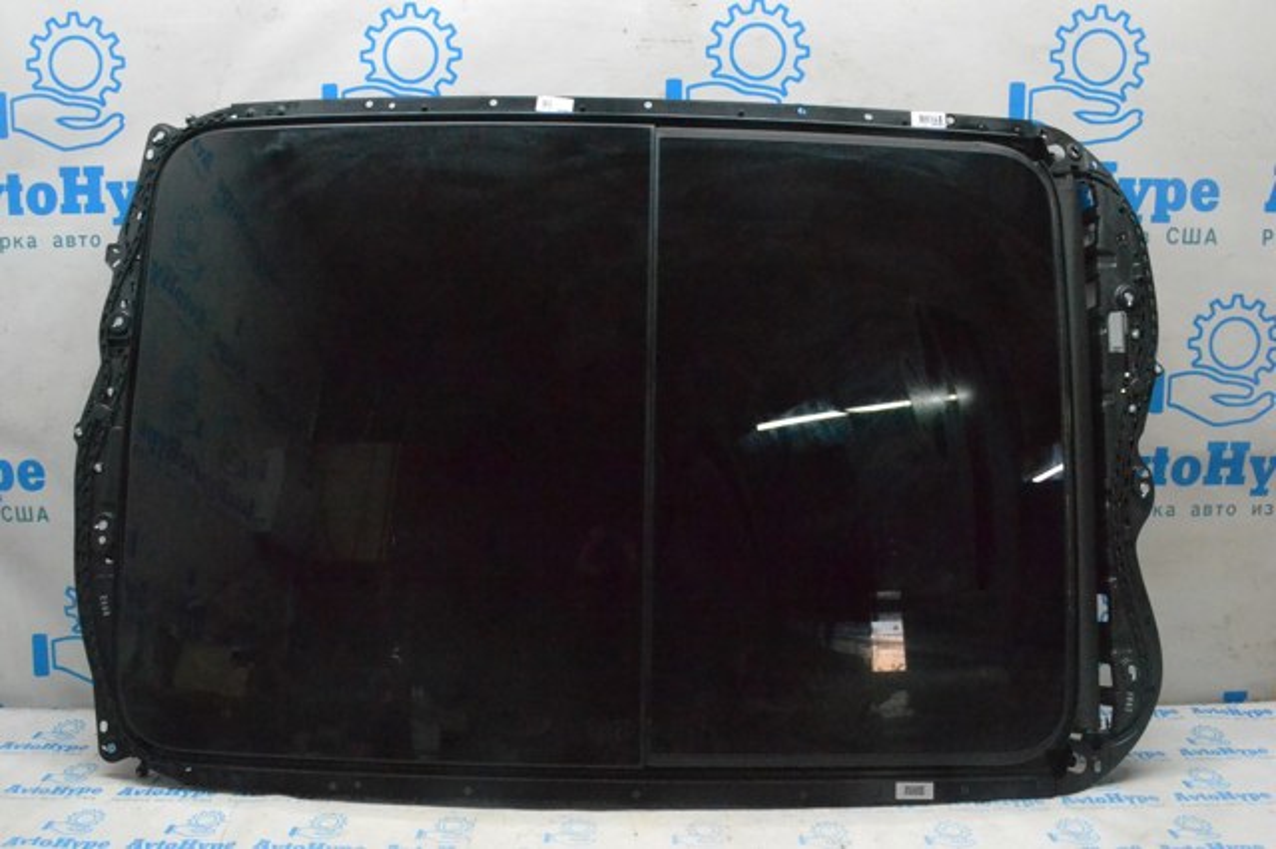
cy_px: 424
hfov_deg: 62.0
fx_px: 1063
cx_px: 638
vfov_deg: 43.6
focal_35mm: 30
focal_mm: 20
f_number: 10
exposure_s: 1/160
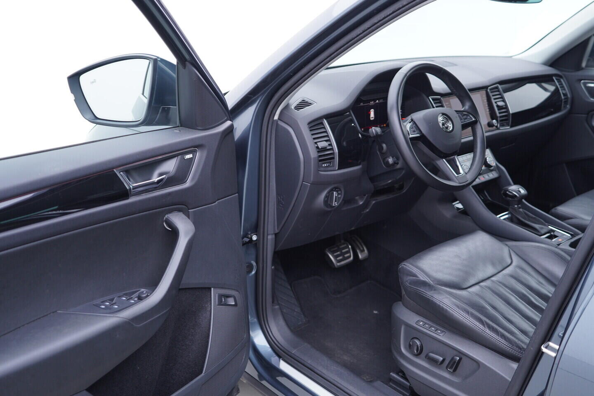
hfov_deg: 53.1
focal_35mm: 36
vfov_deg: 36.9
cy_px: 198
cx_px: 297
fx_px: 594
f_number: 2.8
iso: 200
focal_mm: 24
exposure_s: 1/40
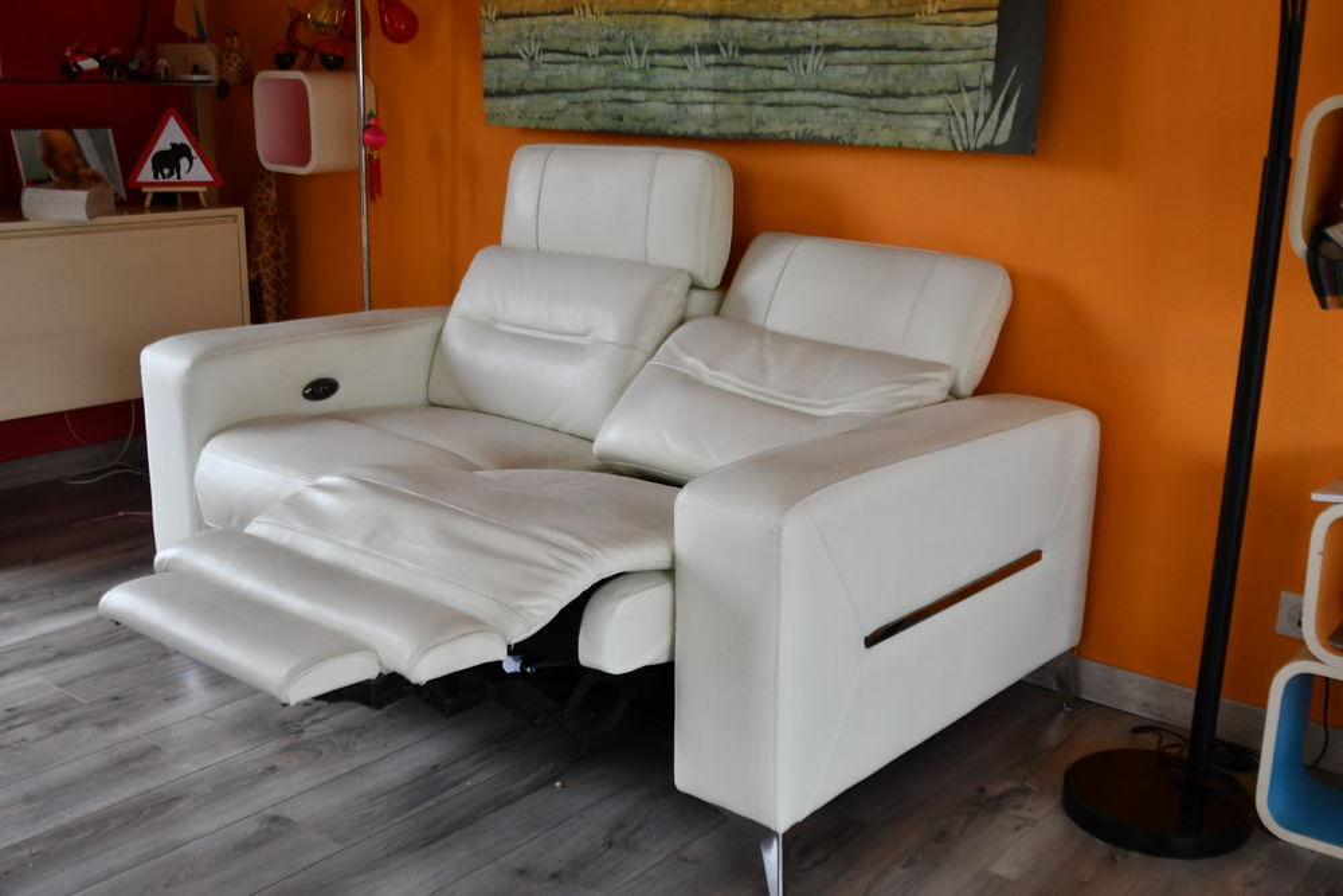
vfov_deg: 36.9
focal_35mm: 36
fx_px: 1343
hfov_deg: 53.1
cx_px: 672
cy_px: 448
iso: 640
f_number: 3.5
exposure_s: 1/250
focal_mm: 18
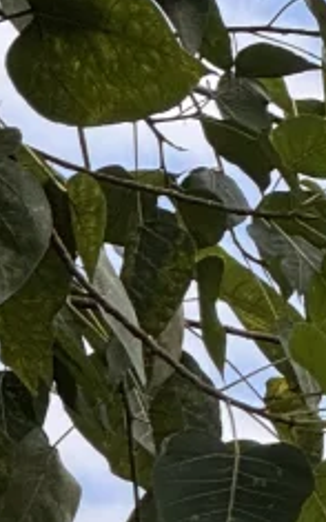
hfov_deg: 1.7
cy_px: 1522
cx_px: 634
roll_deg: +0.1
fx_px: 11067
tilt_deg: +10.5
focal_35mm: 779
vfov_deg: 2.7
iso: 50
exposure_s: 1/759
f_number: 2.8
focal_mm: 15.66
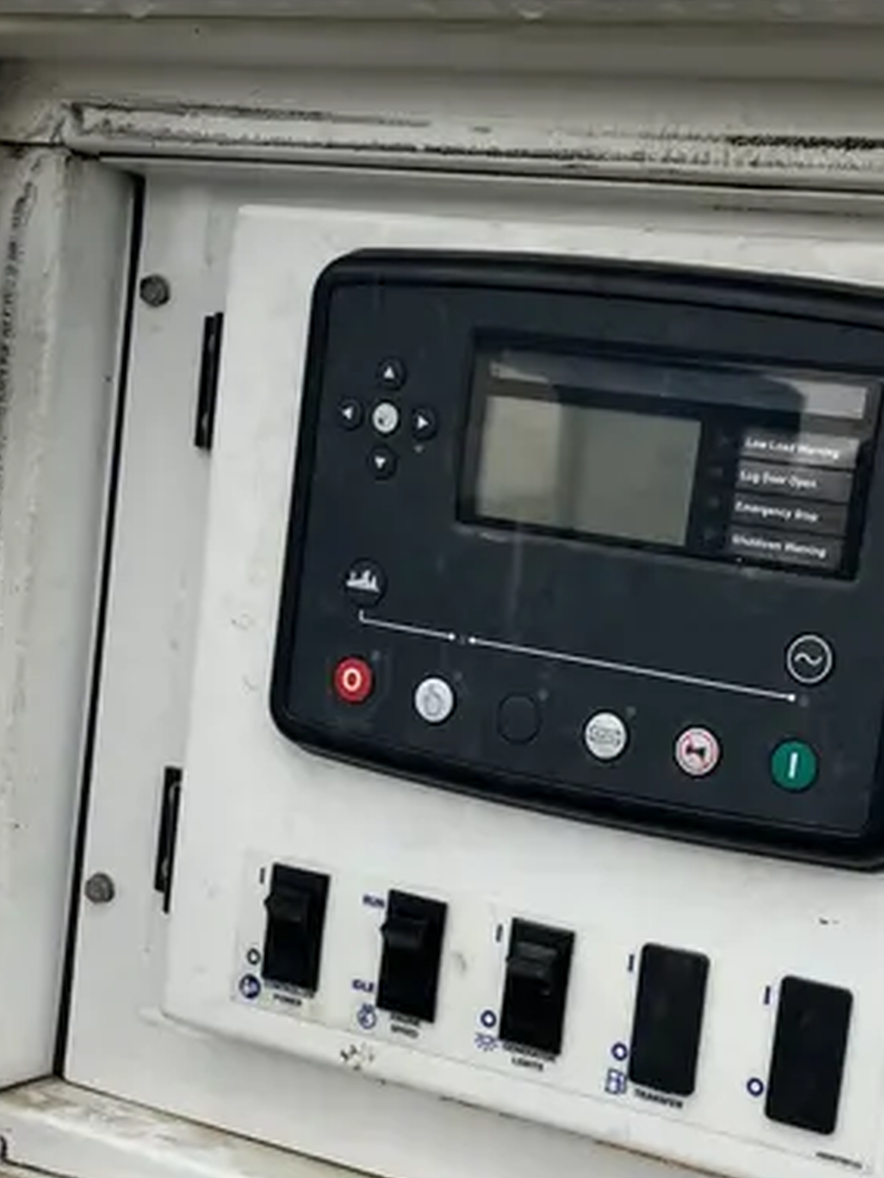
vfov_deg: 35.4
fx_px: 1839
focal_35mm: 54
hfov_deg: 26.8
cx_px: 633
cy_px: 727
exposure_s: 1/354
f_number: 1.8
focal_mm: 3.99
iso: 32
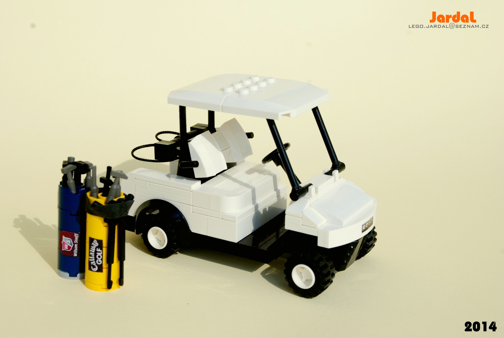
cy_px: 169
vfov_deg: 18.3
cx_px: 252
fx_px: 1052
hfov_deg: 26.9
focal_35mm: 75
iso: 400
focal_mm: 50
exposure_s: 1/500
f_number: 11
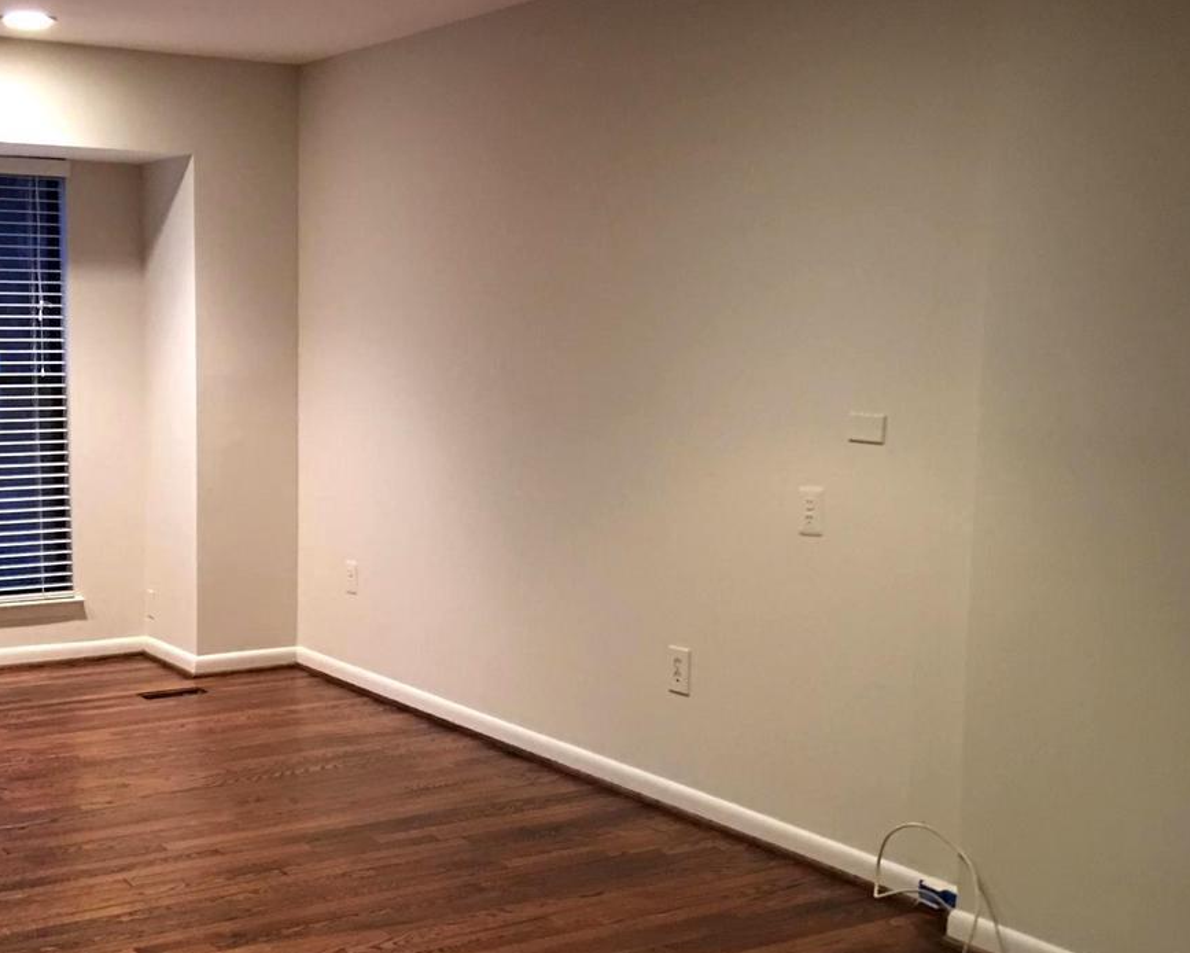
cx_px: 391
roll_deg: -0.2
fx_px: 1656
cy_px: 562
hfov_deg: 39.0
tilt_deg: -8.4
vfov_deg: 32.0
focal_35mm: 47
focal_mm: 4.15
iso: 80
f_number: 2.2
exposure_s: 1/4
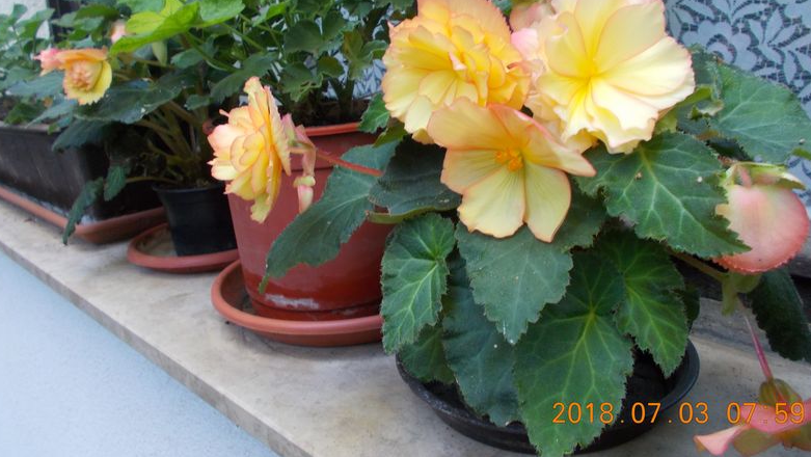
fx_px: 624
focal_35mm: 29
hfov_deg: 66.0
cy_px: 156
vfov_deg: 39.8
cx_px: 402
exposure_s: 1/20
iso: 200
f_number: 3.2
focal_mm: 4.6
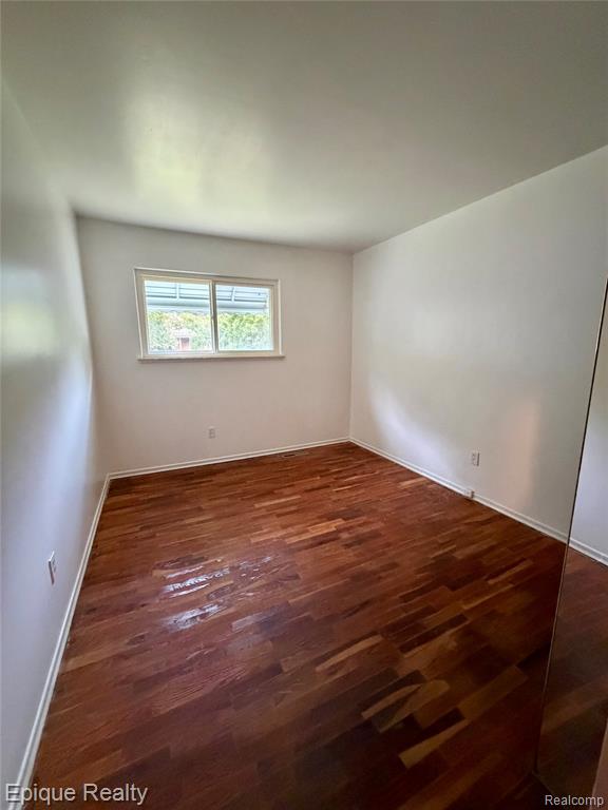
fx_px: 328
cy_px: 405
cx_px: 304
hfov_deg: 85.7
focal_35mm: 14
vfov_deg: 102.1
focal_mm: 2.22
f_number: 2.2
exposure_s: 1/60
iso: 1000
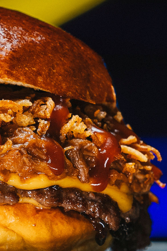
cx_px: -42
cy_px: 125
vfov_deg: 3.0
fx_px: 4766
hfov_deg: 2.0
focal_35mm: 685
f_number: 7.1
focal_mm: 200
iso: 500
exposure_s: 1/80
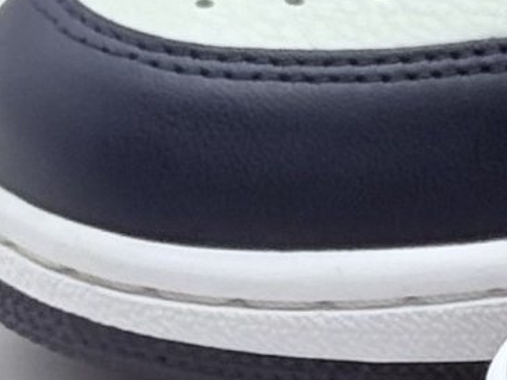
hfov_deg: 13.6
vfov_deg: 10.5
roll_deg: +2.9
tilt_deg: -25.7
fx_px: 2064
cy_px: 186
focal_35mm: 141
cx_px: 632
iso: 64
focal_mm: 6.76
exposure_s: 1/636
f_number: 1.78
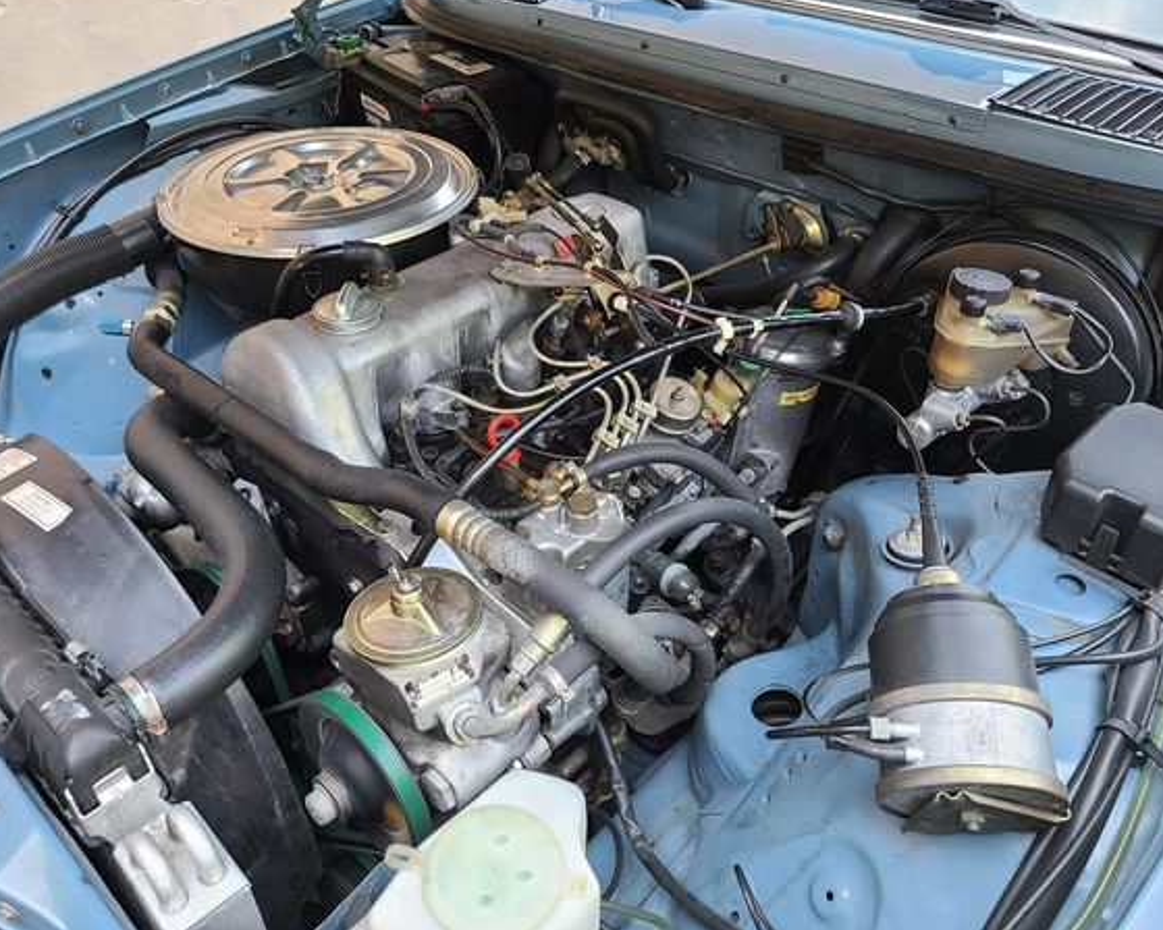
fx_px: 998
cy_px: 436
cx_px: 555
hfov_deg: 60.4
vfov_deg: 49.9
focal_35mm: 29
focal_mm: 5.4
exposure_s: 1/59
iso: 64
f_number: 1.8
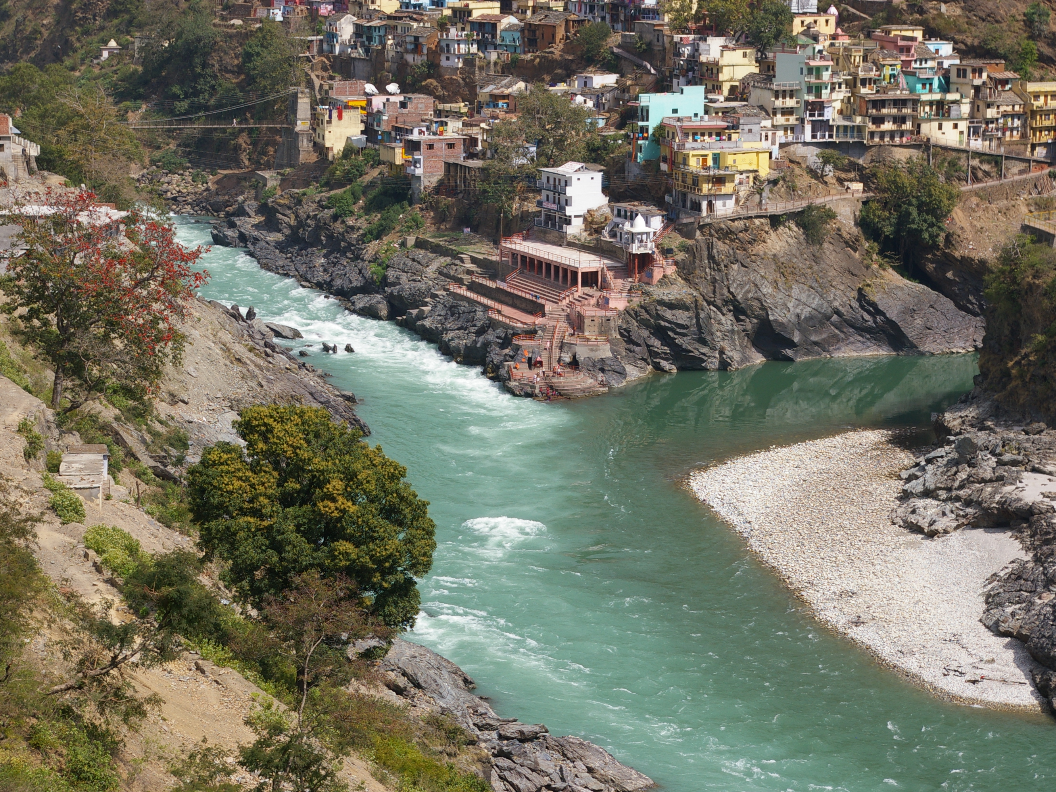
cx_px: 541
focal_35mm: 90
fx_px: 2732
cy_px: 396
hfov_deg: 21.9
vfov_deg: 16.5
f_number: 11
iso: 200
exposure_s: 1/350
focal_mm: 55
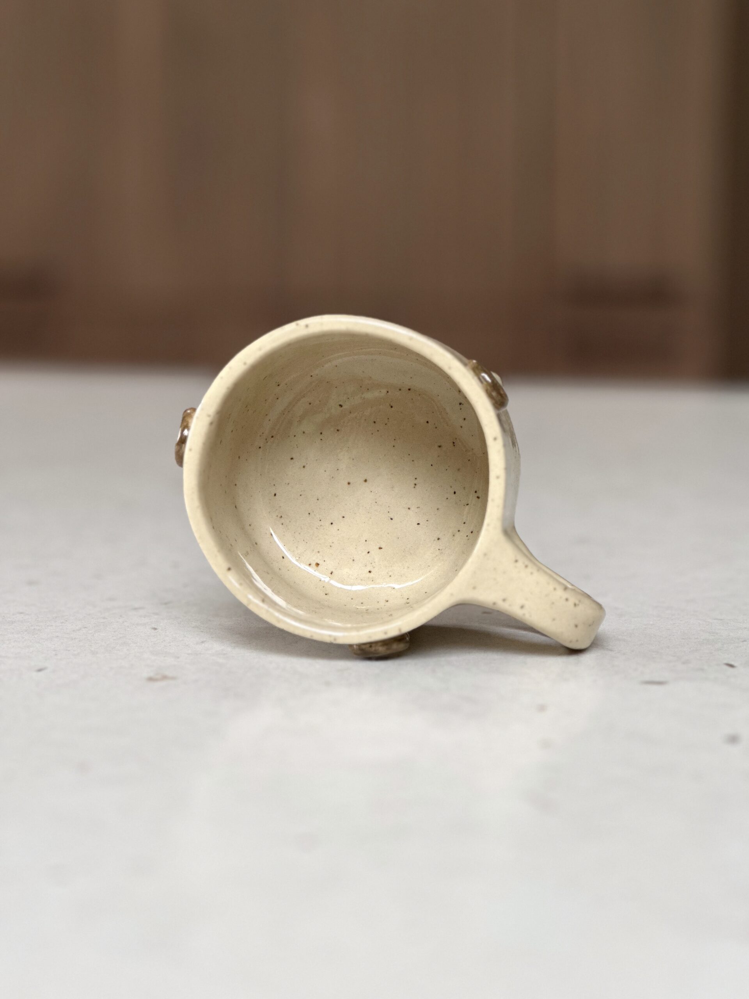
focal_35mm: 77
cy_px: 500
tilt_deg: -7.6
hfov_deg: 19.1
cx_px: 374
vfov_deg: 25.3
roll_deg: -0.9
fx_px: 2221
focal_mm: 9
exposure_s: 1/40
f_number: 2.8
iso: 200
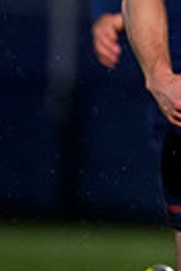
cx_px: 491
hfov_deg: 0.7
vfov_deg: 1.1
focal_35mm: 1961
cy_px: -77
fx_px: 14750
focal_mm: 400
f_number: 3.2
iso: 8000
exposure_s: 1/2000
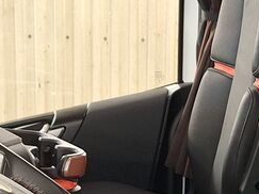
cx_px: 203
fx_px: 905
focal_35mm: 121
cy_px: 223
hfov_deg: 16.2
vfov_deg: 12.0
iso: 160
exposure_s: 1/50
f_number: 1.8
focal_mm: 5.54
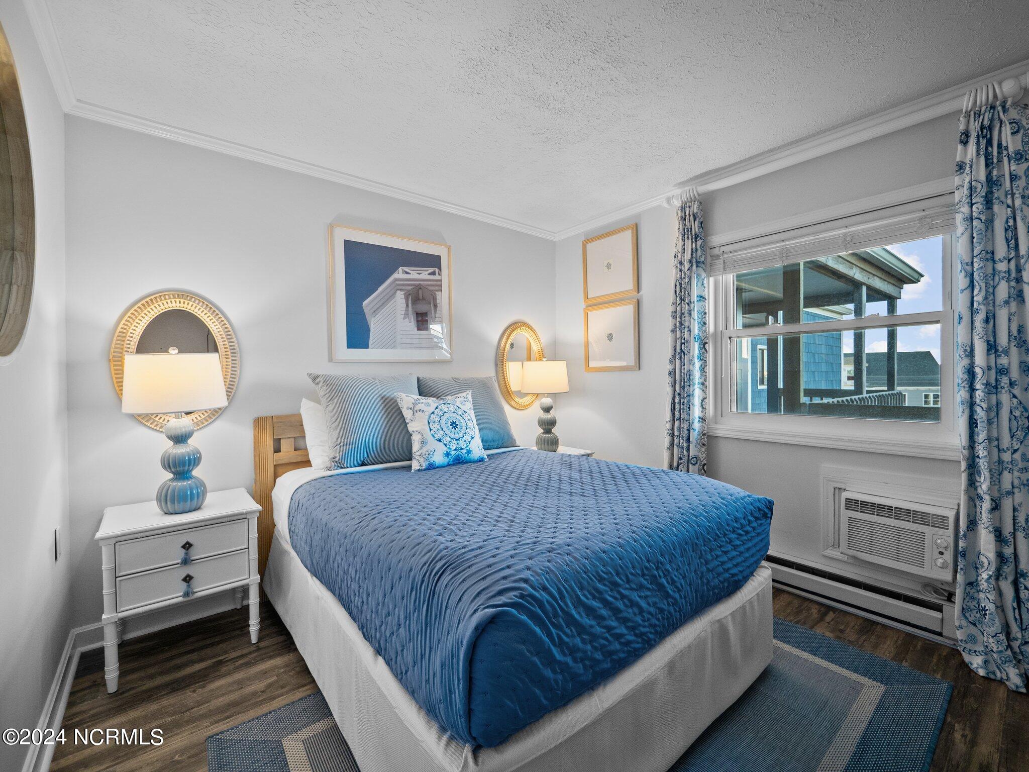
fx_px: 416
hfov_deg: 102.1
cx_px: 514
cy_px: 386
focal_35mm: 14
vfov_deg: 85.7
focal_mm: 7
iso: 400
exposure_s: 1/20
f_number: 4
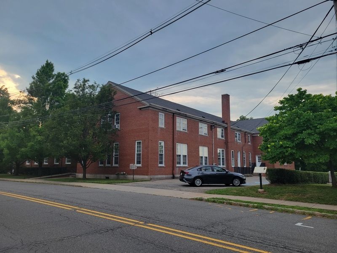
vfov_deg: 53.1
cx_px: 168
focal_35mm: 26
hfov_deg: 67.3
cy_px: 126
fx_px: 253
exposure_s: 1/490
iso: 40
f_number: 1.8
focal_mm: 5.4
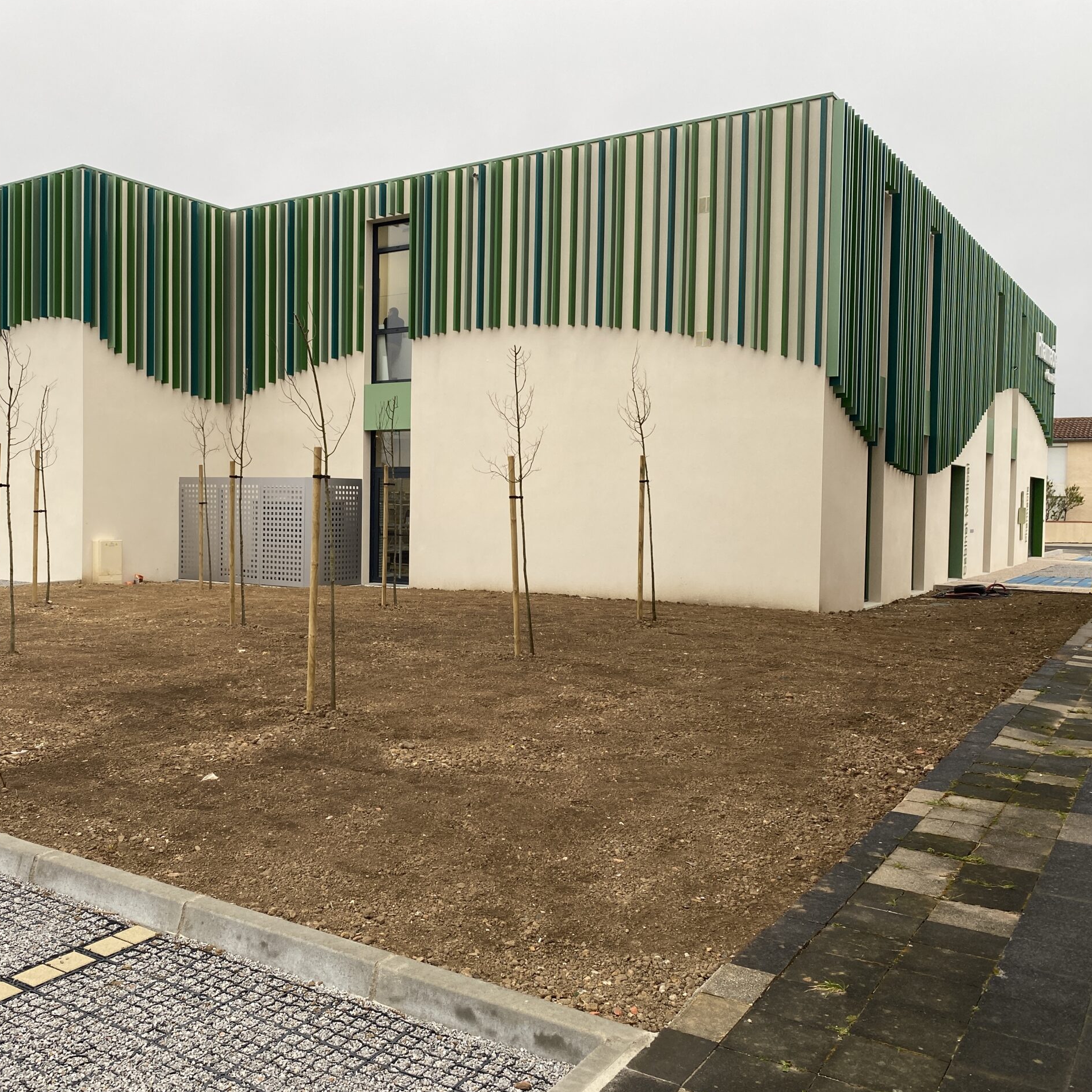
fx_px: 1106
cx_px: 415
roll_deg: -0.1
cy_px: 544
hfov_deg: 52.0
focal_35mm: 31
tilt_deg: -2.8
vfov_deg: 52.5
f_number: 1.8
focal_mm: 4.25
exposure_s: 1/222
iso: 32
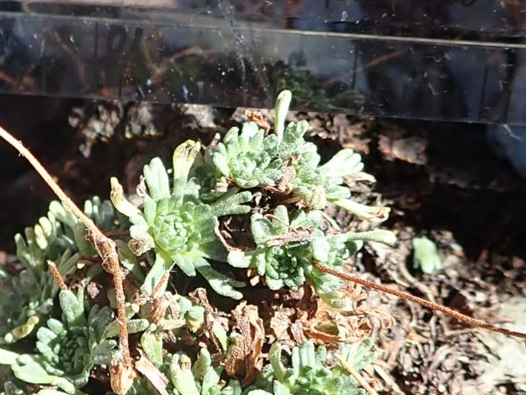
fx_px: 1216
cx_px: 174
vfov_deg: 18.4
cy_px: 173
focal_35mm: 80
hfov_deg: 24.3
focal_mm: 4.5
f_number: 2.8
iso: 100
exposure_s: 1/500
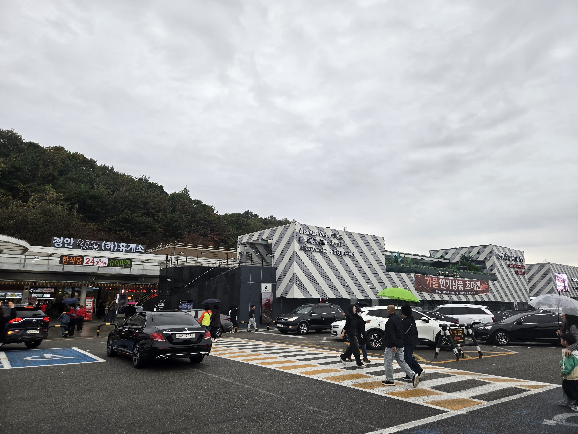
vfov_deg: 58.9
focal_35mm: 23
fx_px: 384
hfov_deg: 73.9
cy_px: 217
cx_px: 289
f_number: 1.8
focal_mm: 5.4
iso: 100
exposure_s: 1/508
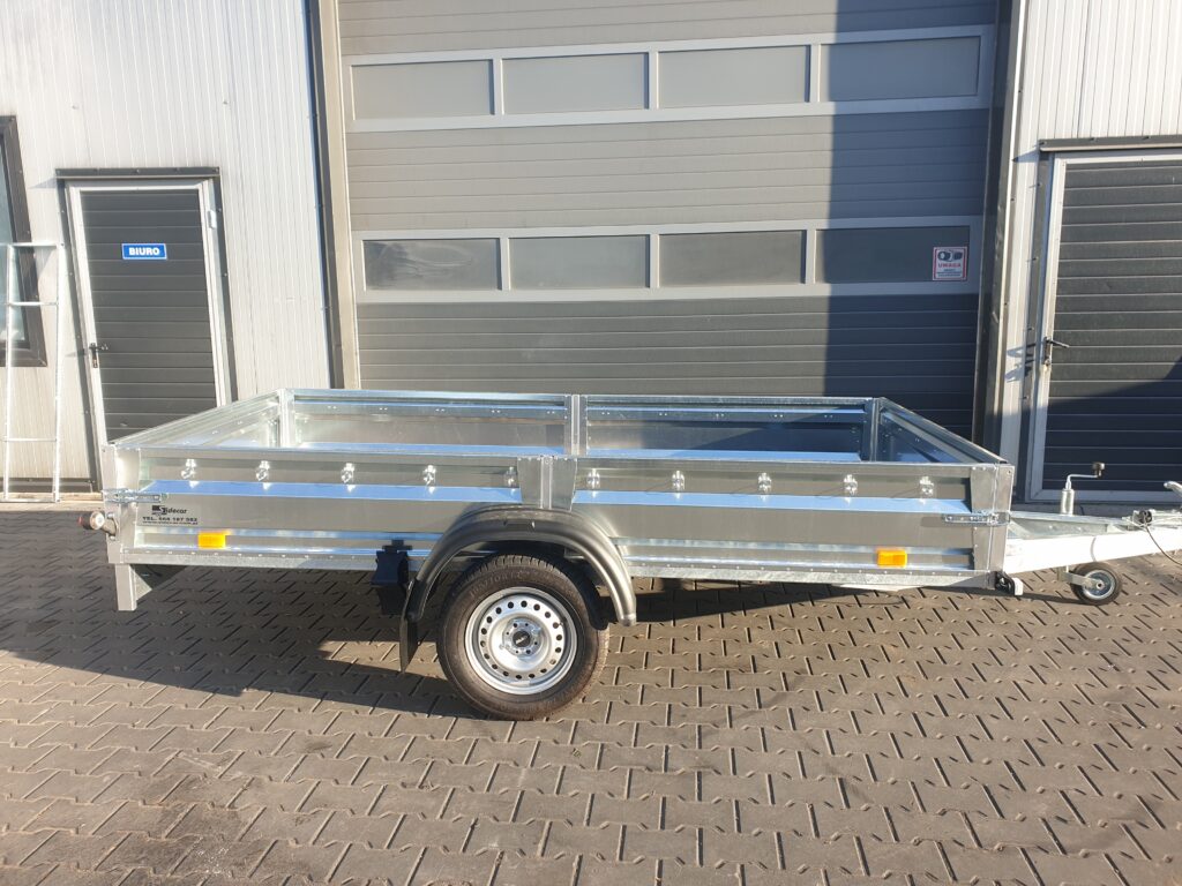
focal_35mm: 26
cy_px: 443
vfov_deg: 53.1
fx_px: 888
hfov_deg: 67.3
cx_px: 591
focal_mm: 4.3
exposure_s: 1/354
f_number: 2.4
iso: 50
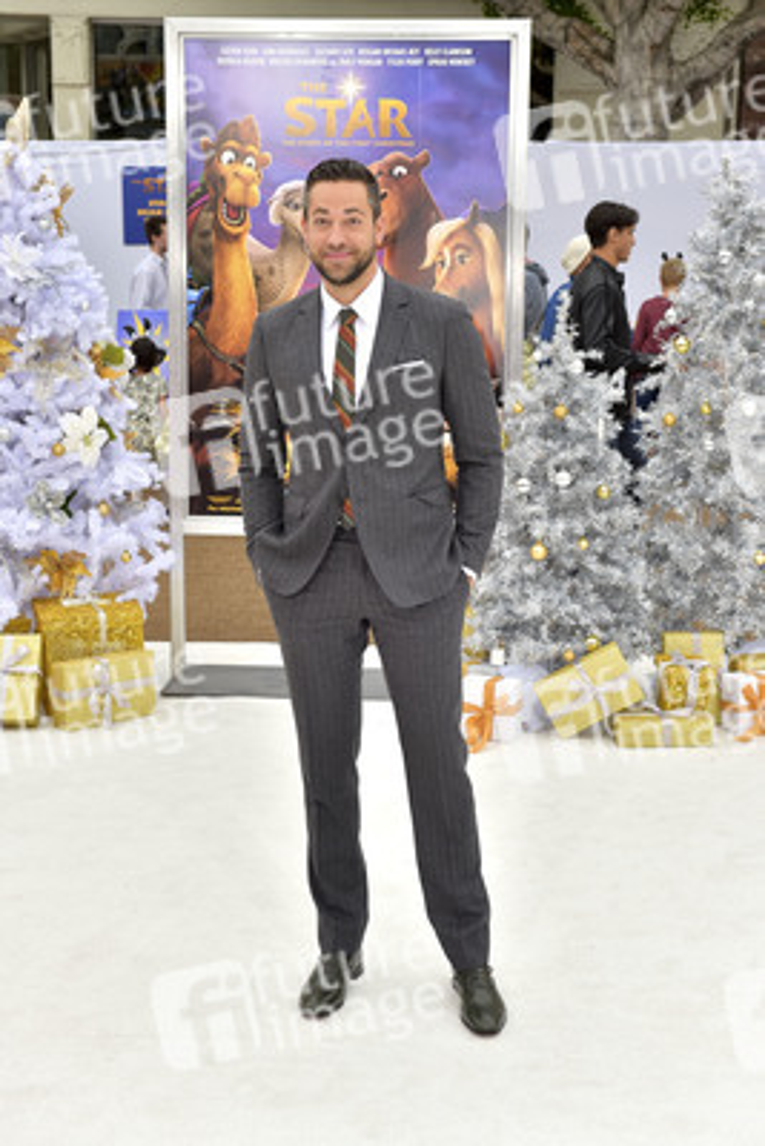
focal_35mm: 56
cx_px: 382
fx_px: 1783
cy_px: 573
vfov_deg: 35.6
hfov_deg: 24.2
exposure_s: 1/320
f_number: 6.3
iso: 320
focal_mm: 56
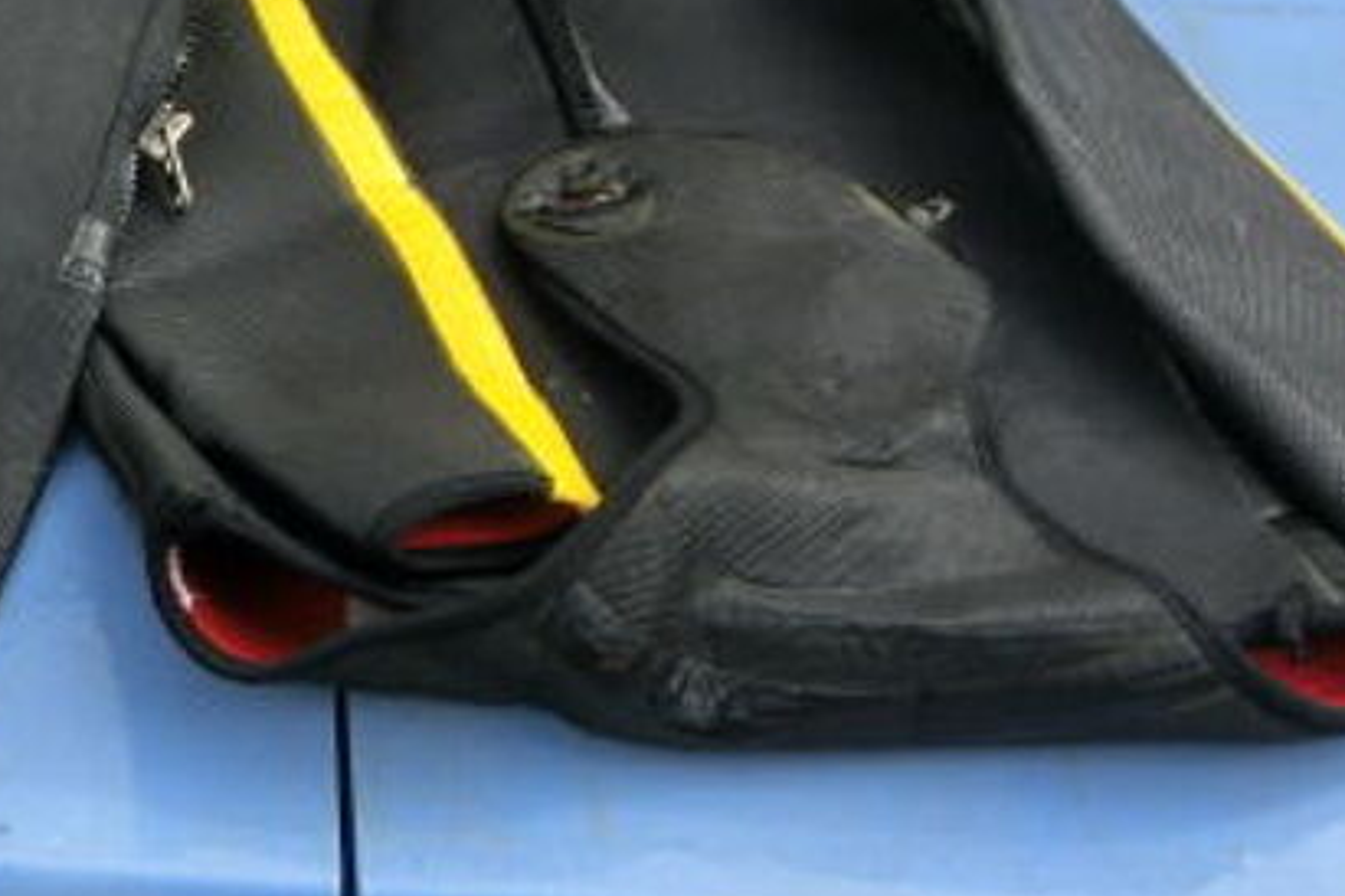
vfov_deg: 16.7
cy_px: 180
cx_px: -141
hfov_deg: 23.5
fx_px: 3026
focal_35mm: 81
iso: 80
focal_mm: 5.7
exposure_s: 1/320
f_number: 3.8
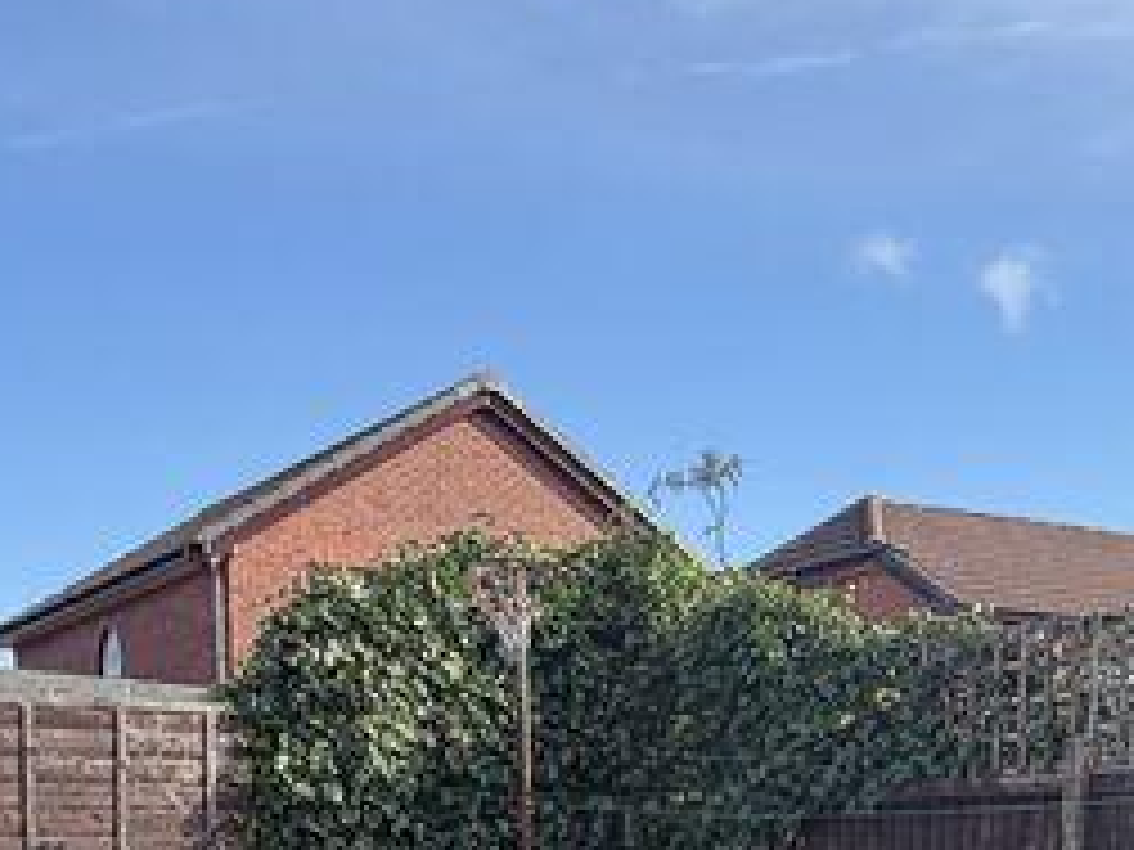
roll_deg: +1.6
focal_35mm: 57
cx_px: 526
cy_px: 1246
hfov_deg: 33.8
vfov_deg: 21.8
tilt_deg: -10.8
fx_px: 1867
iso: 32
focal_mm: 2.22
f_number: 2.2
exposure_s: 1/770
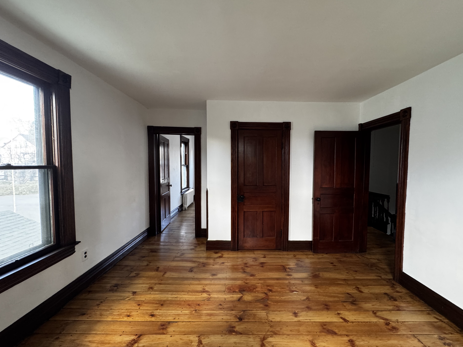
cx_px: 241
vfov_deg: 81.7
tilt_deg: -3.1
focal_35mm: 15
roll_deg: -0.9
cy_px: 175
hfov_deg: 98.1
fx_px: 201
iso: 320
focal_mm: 2.22
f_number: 2.2
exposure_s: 1/62
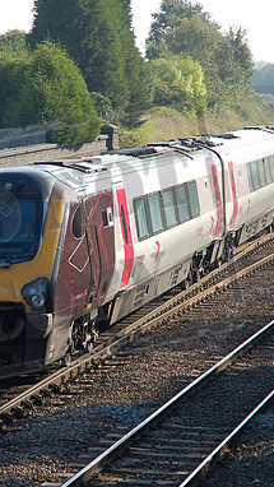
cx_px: 61
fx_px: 2156
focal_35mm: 167
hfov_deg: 7.3
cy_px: 245
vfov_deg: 12.9
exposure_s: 1/800
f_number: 4.5
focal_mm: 70
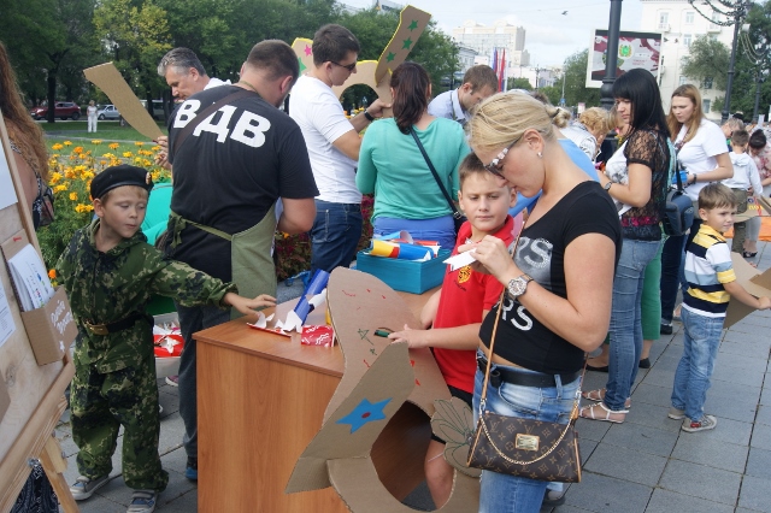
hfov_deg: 57.2
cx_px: 386
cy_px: 256
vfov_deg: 39.9
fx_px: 706
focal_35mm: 33
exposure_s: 1/80
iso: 100
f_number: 9
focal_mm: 22
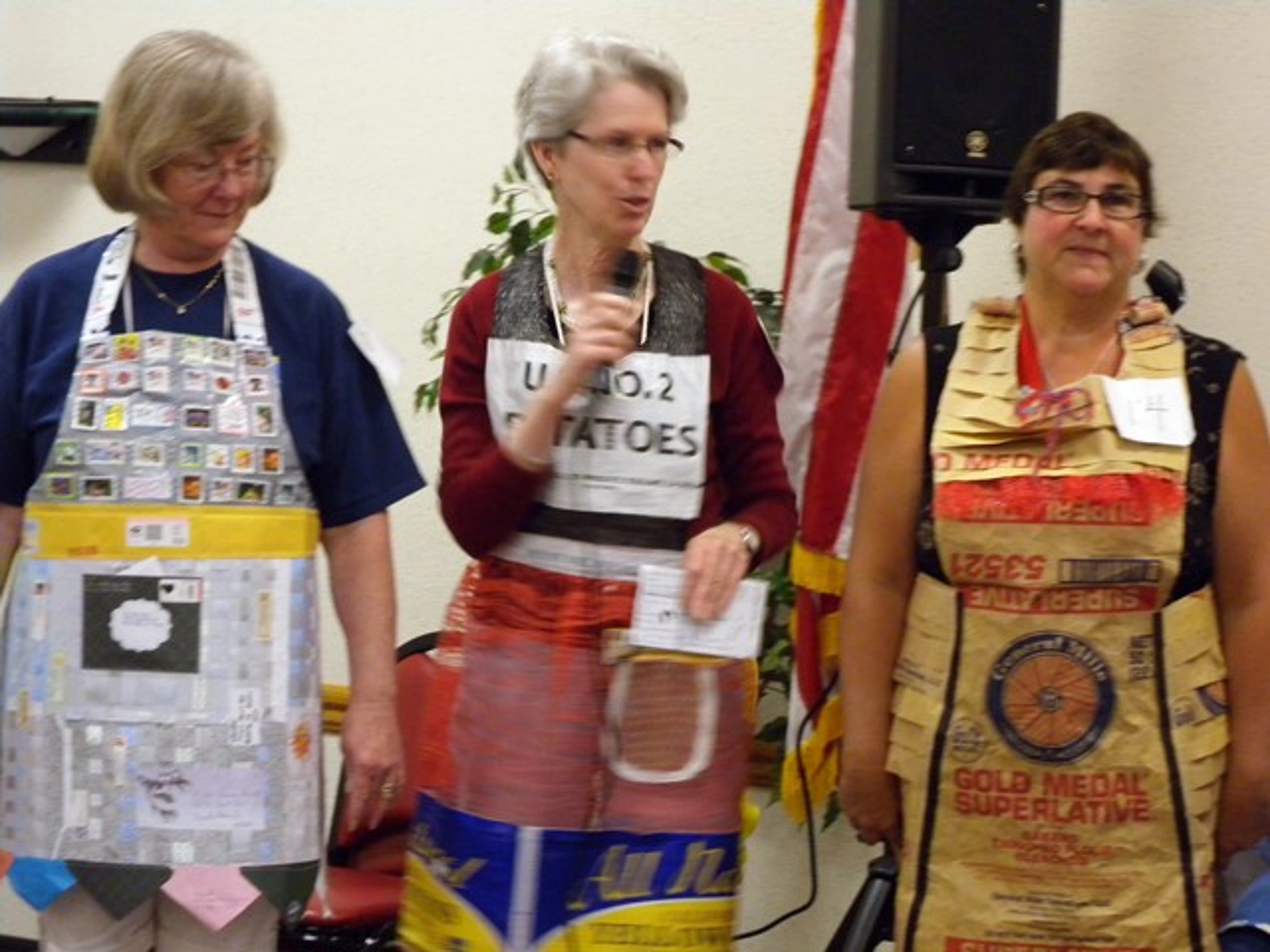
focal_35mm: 112
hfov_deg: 17.6
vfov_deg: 13.2
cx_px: 635
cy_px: 476
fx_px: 4109
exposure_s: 1/9.7
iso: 400
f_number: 5.9
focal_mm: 24
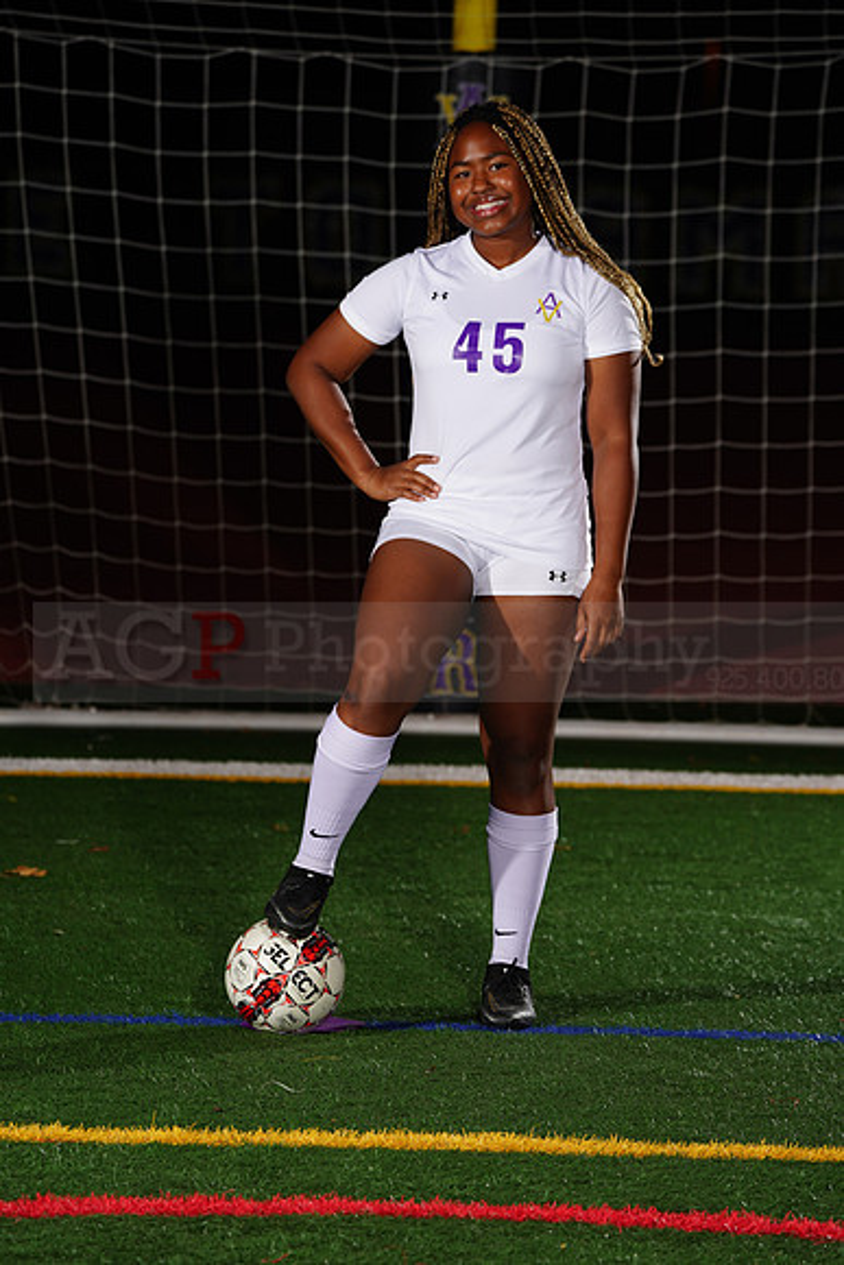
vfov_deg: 10.6
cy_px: 632
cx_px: 422
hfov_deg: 7.1
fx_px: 6818
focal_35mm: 194
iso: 200
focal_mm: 194
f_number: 6.3
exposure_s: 1/200
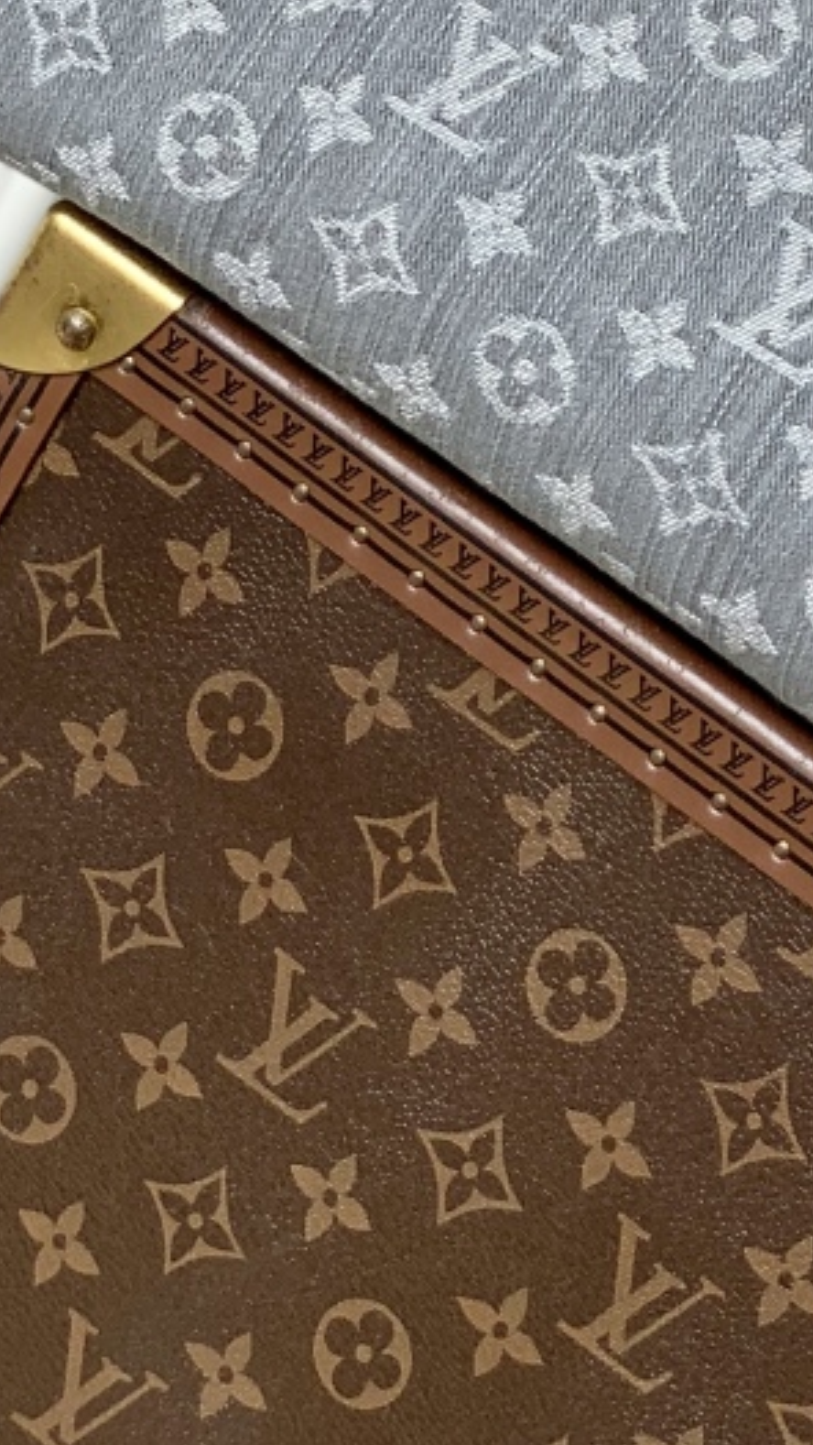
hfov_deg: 7.7
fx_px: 5938
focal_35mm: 155
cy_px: -467
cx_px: 1239
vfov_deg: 13.3
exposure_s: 1/215
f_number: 2.4
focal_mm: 6
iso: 16
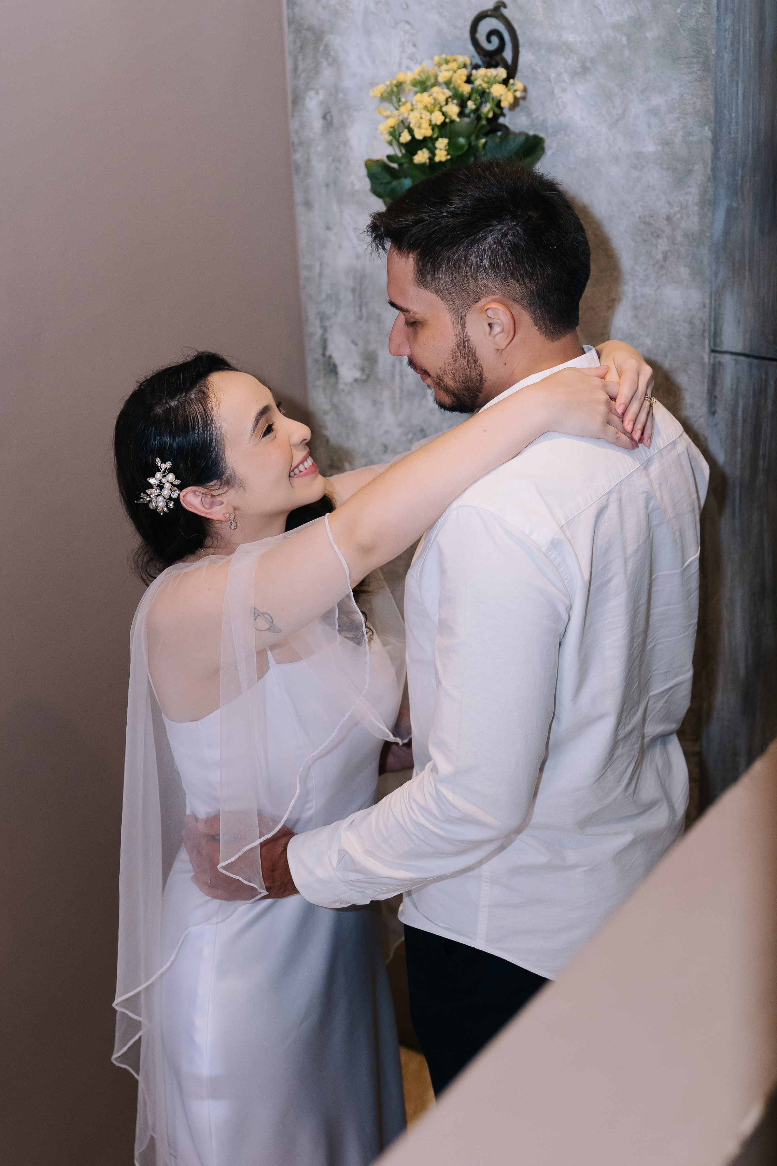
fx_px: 2039
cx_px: 401
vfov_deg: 31.9
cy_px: 579
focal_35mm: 63
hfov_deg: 21.6
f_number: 3.5
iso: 1000
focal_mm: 54
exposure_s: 1/250
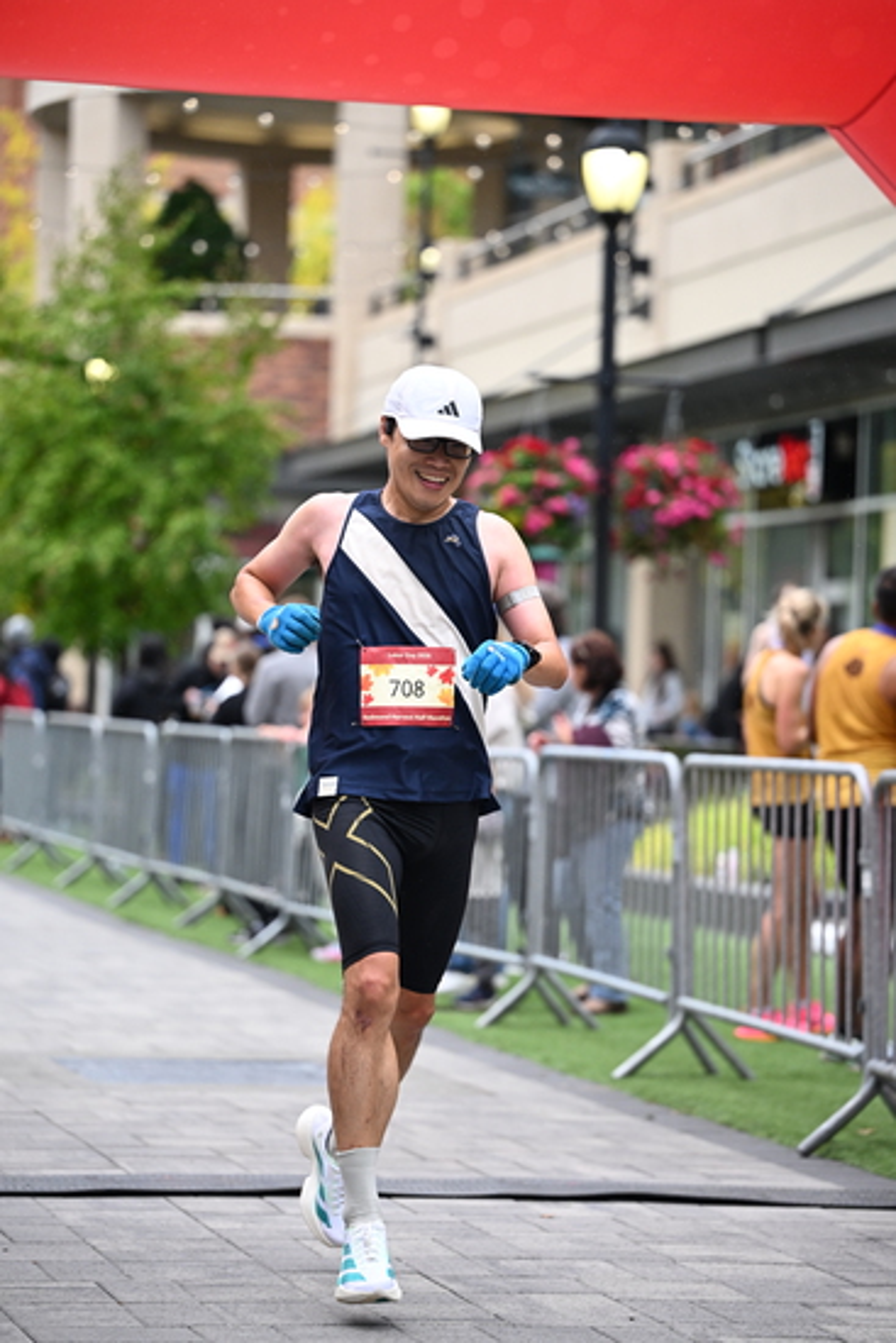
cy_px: 672
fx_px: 4290
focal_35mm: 115
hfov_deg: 11.9
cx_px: 448
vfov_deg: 17.8
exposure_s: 1/2000
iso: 1250
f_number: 2.8
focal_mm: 115
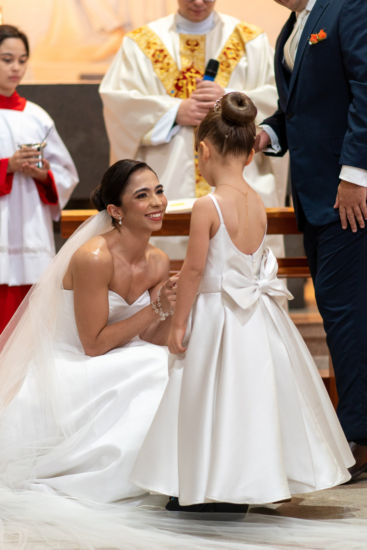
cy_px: 237
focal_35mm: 104
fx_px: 1590
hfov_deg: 13.2
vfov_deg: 19.6
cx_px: 174
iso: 1600
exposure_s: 1/320
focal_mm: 85
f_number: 2
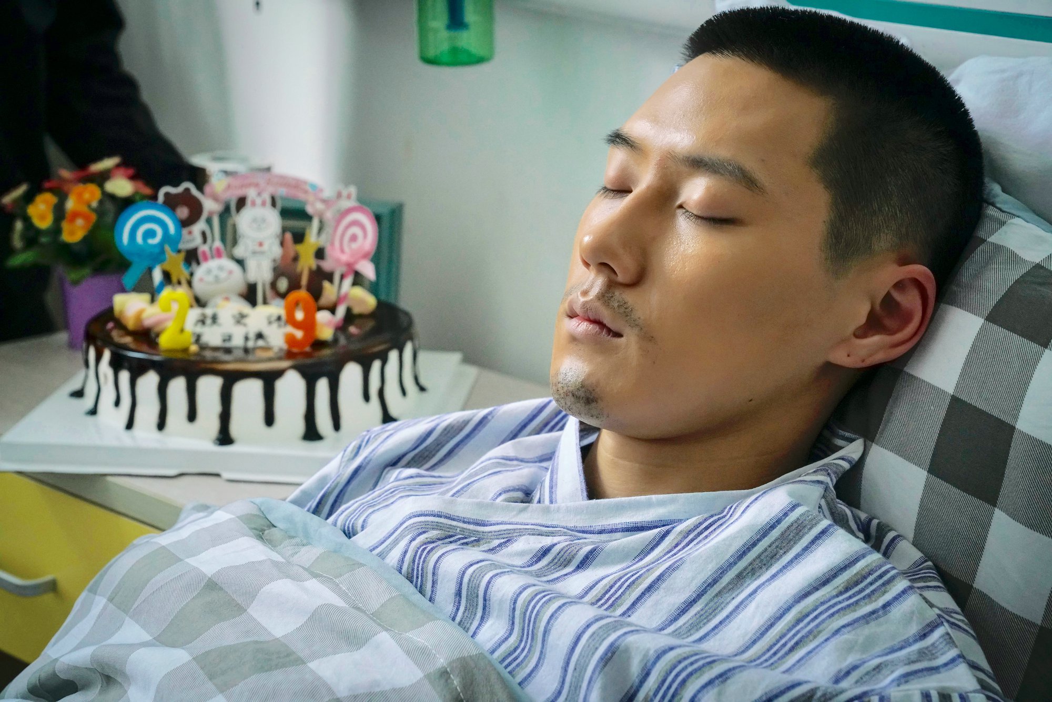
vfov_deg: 19.5
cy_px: 351
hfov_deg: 28.8
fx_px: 2046
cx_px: 526
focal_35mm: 70
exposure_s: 1/125
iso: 3200
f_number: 8
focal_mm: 70
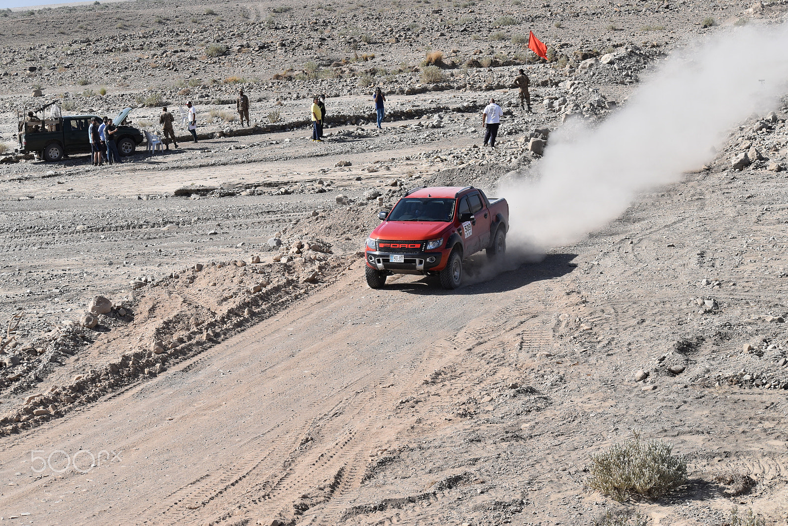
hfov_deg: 24.6
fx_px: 1806
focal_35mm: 82
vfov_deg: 16.6
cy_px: 263
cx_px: 394
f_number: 6.3
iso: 400
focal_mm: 55
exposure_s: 1/1600
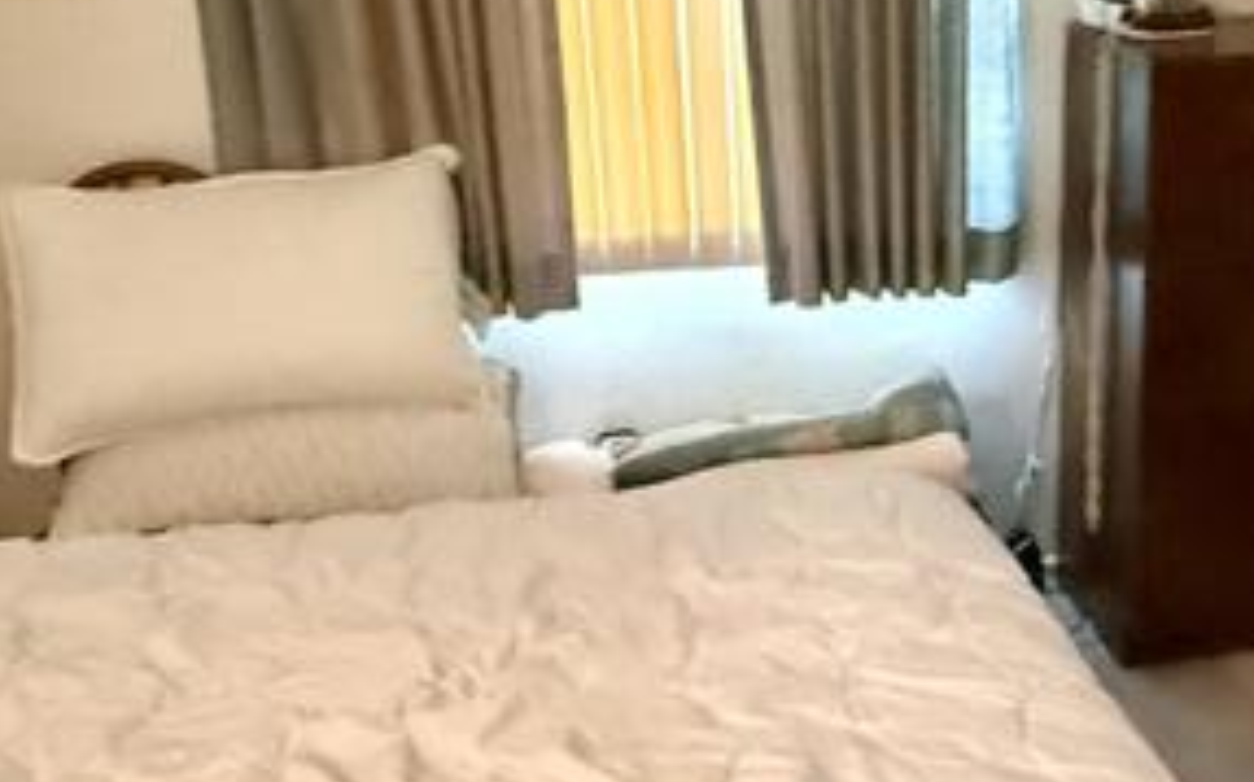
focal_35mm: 53
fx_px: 1810
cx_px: 1040
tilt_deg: -22.7
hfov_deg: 36.6
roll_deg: +0.0
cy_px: 489
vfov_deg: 24.3
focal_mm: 2.22
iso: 1600
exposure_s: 1/40
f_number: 2.2
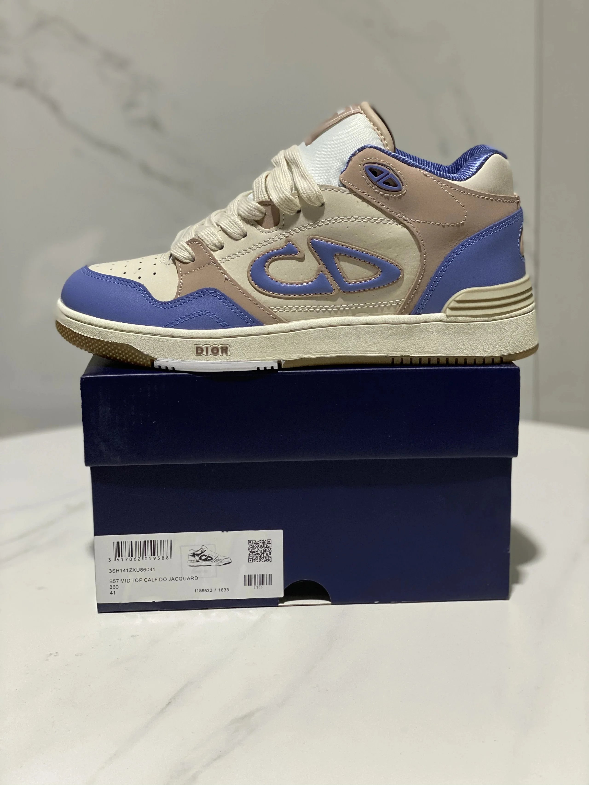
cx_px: 294
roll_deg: +0.3
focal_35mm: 52
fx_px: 1180
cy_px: 392
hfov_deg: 28.0
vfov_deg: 36.8
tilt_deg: -11.5
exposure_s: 1/100
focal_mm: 6
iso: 125
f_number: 2
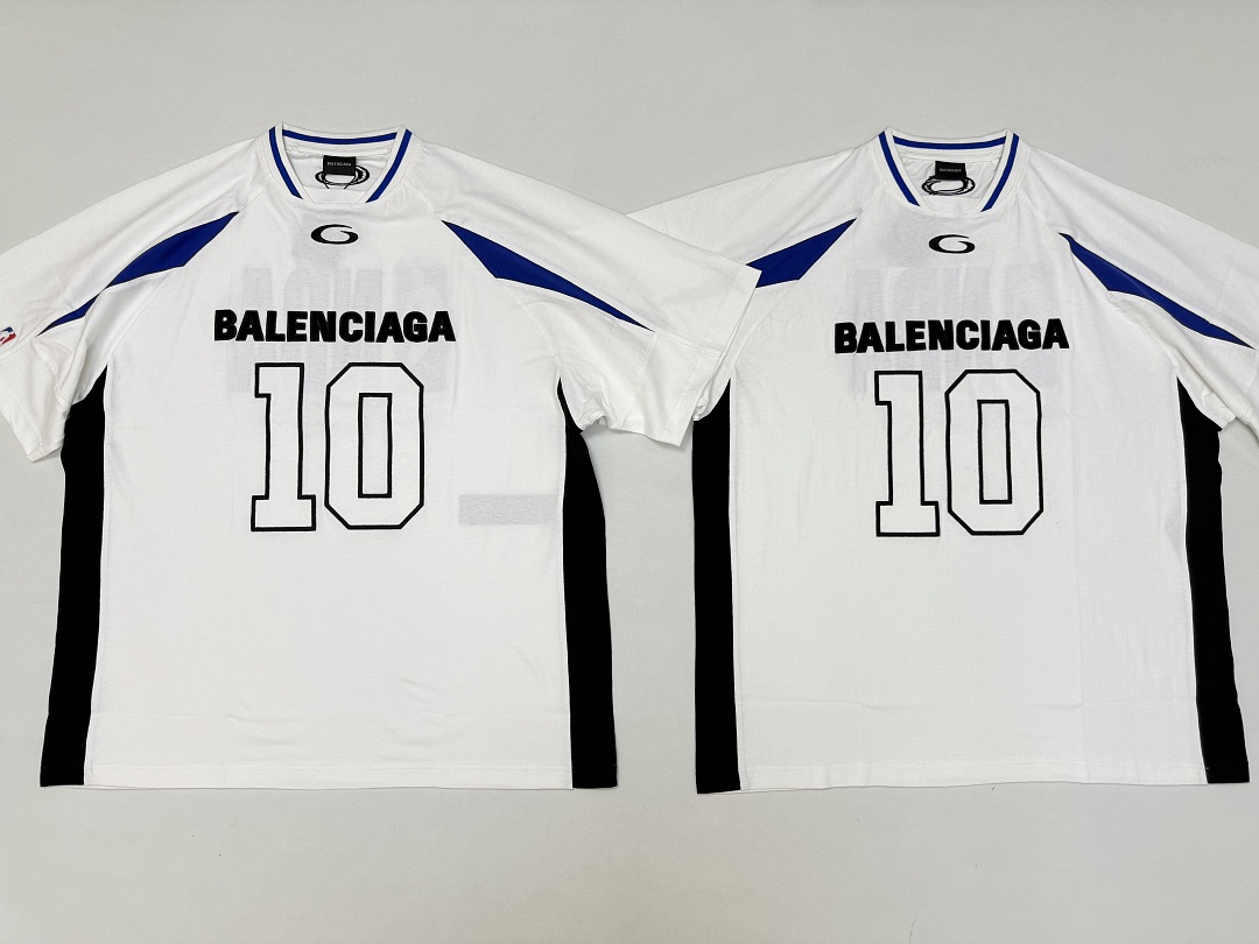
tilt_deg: -84.5
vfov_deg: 56.8
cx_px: 630
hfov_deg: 71.6
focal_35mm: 24
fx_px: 873
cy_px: 472
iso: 100
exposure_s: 1/100
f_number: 1.78
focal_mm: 6.76
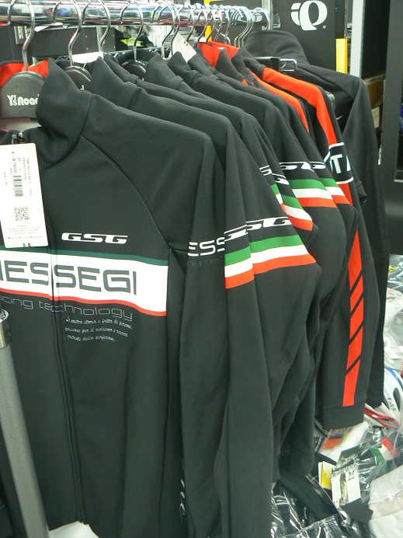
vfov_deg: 51.4
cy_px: 269
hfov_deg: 39.7
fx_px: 559
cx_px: 202
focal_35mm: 36
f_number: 2.8
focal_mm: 6
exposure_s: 1/5
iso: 80
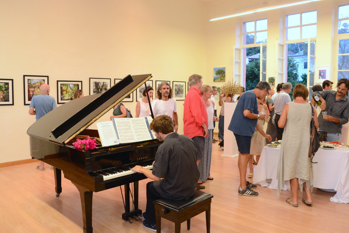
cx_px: 179
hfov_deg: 66.3
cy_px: 111
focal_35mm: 28
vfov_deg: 47.1
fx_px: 267
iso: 800
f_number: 5
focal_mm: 17
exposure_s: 1/40
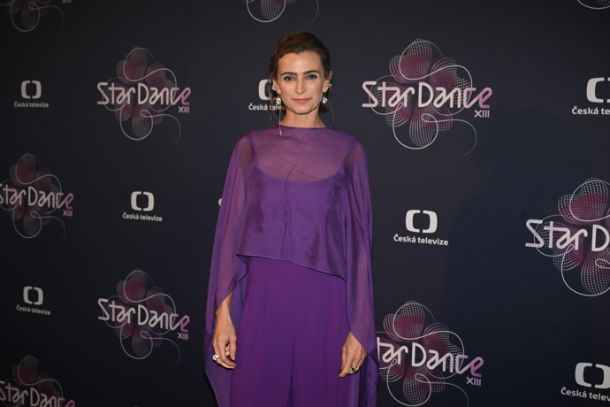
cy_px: 204
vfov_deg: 24.6
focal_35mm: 55
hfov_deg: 36.2
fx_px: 932
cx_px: 305
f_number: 5.6
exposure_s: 1/125
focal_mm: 55
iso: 800
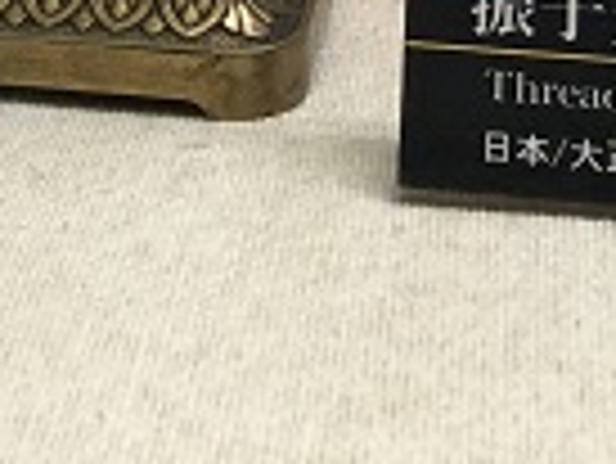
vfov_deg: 9.5
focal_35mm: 147
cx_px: 40
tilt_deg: -11.1
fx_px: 2618
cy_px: -446
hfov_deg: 13.3
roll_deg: +2.0
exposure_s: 1/24
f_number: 1.8
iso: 40
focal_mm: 3.99
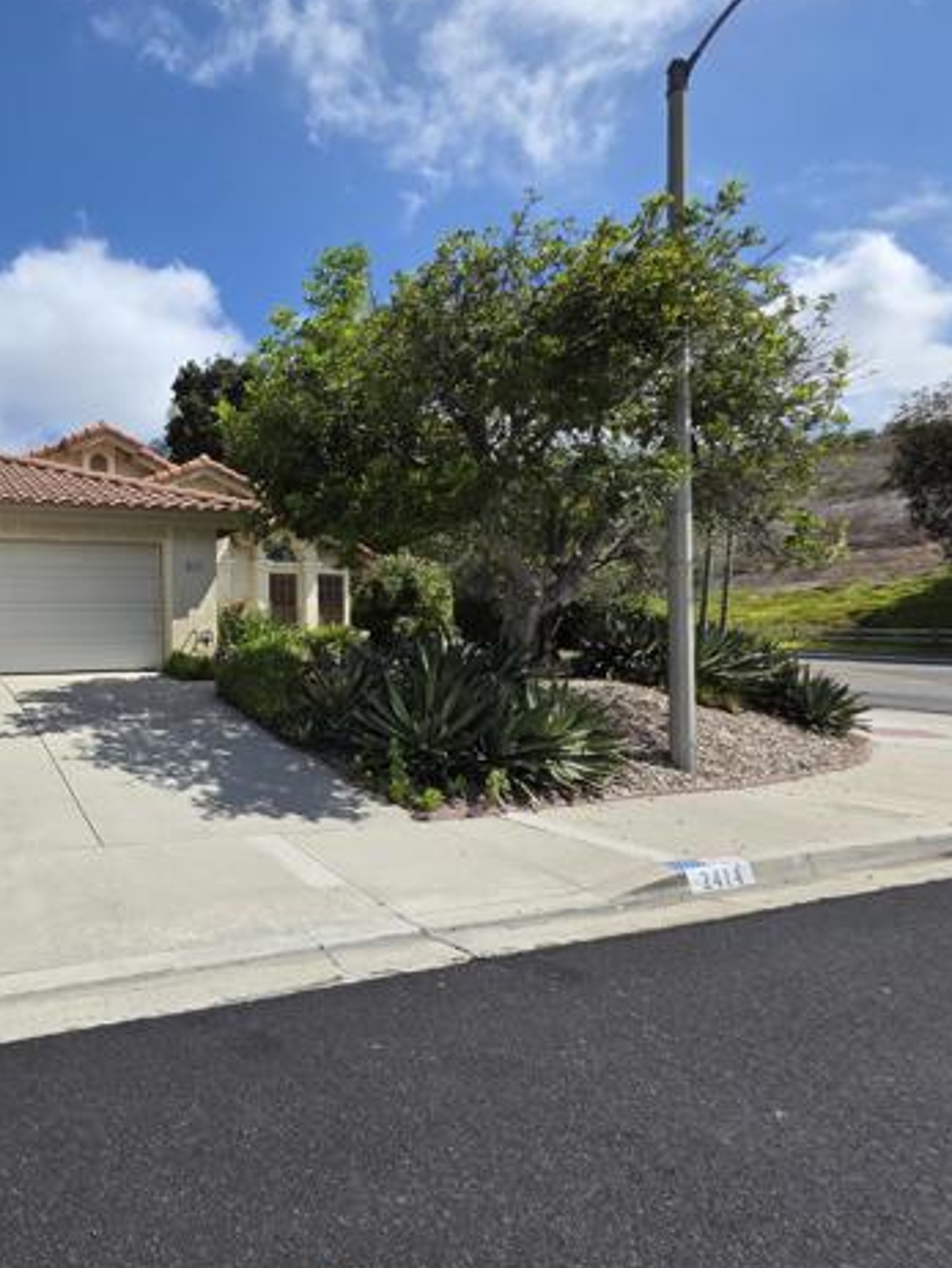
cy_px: 642
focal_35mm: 18
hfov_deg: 62.2
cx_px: 126
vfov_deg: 87.7
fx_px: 659
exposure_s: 1/2835
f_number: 1.9
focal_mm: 2.2
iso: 40
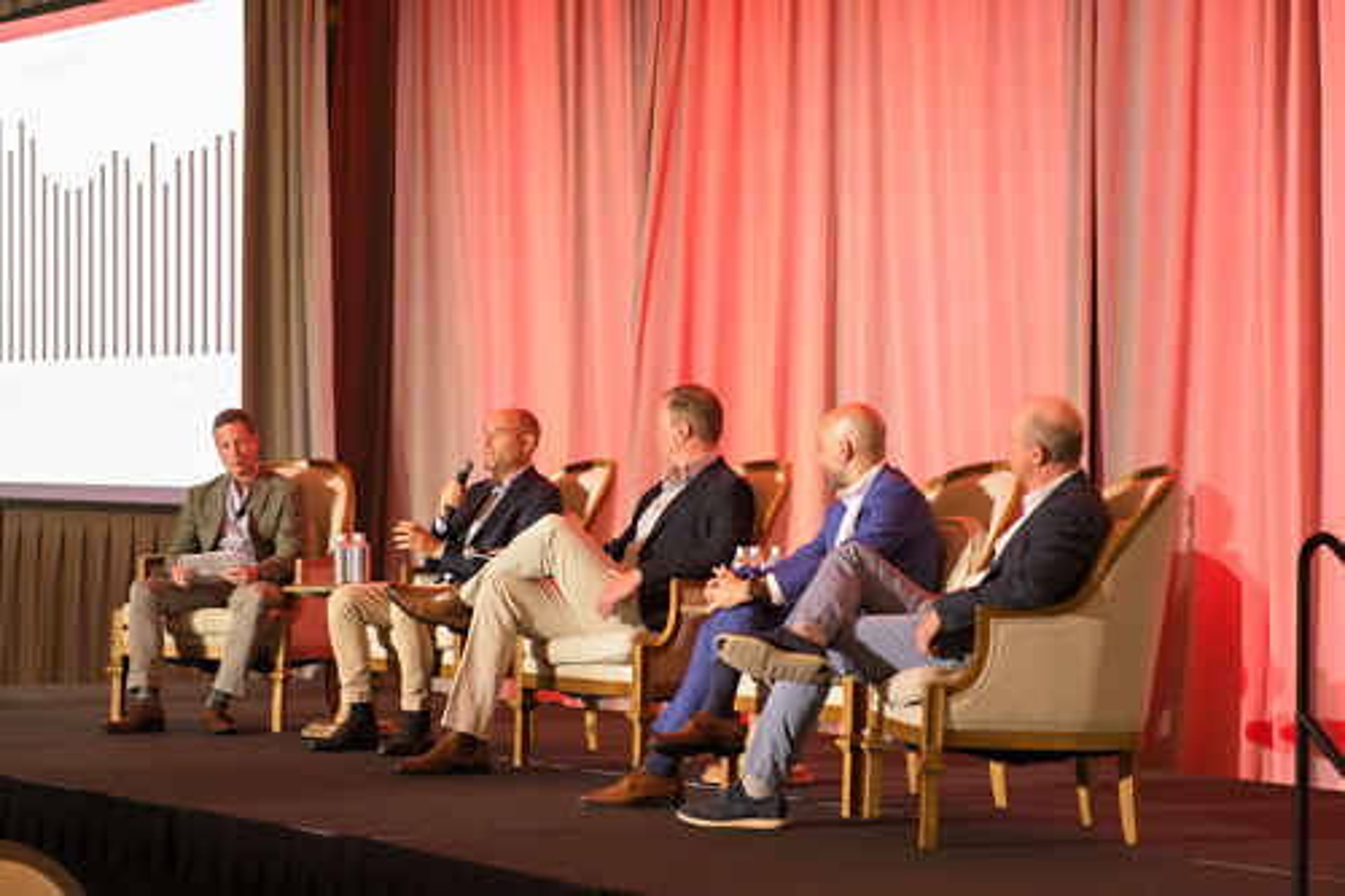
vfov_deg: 13.0
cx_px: 672
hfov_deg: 19.5
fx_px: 3921
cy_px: 448
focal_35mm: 105
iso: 1600
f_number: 3.2
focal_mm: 70
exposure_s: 1/60
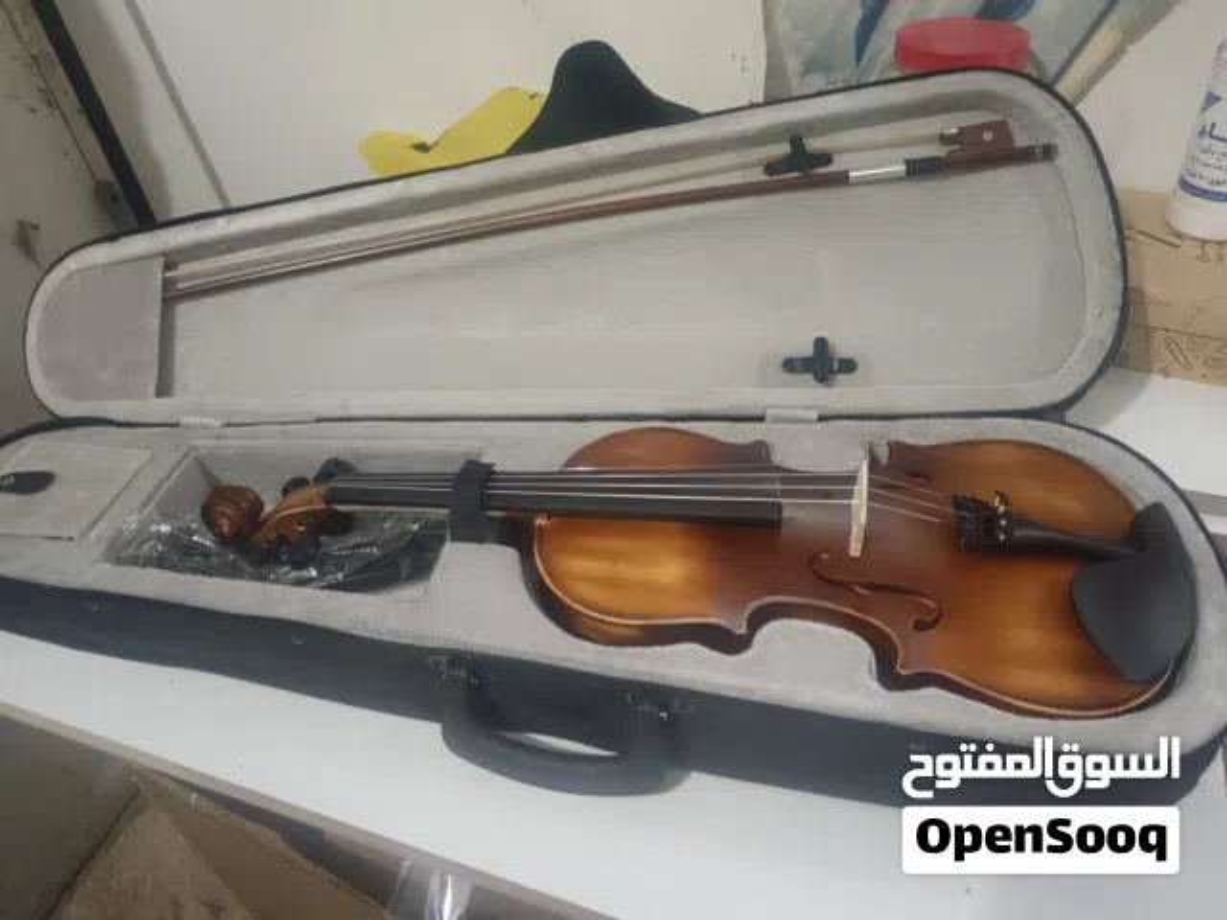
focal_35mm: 27
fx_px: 957
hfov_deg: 65.3
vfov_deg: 51.4
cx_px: 614
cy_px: 460
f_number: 1.9
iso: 2561
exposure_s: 1/25
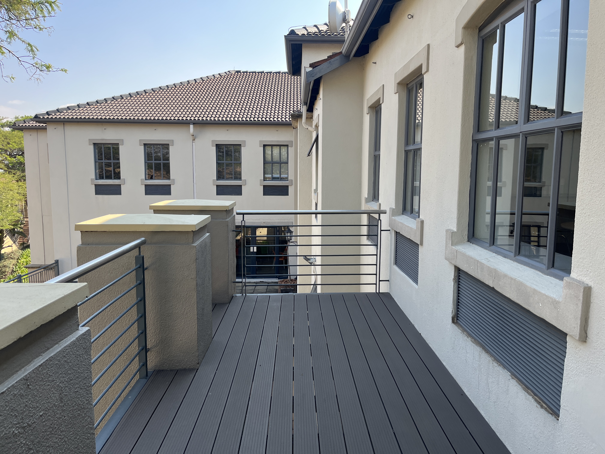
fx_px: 454
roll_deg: +2.1
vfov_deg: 53.1
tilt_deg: -6.8
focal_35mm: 26
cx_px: 302
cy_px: 227
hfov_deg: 67.3
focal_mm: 5.1
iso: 50
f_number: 1.6
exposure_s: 1/688
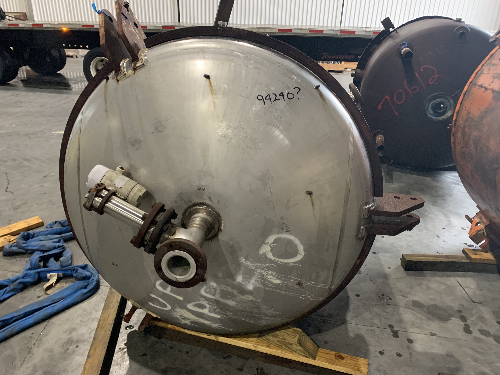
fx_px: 376
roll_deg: -1.2
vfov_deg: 53.1
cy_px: 188
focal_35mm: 26
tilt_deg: -20.9
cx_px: 250
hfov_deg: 67.3
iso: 400
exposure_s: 1/60
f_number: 1.8
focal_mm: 4.25
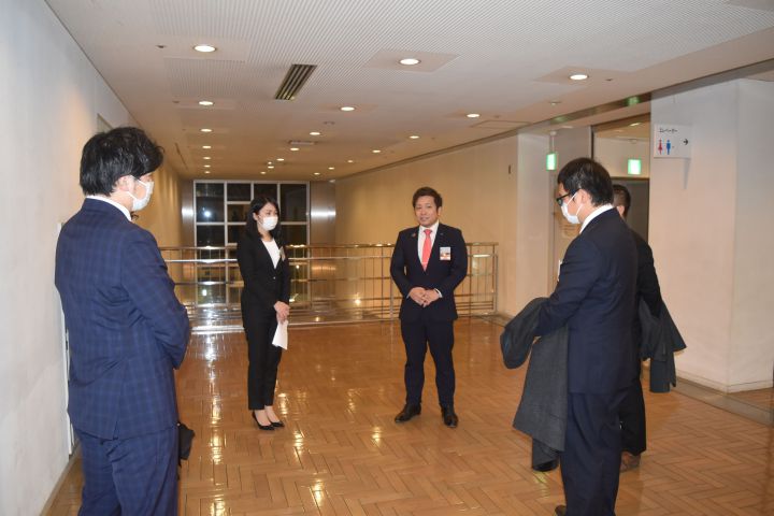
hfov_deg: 67.4
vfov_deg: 47.9
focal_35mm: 27
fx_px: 580
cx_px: 387
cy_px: 258
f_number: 3.5
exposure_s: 1/60
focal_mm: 18
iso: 1000
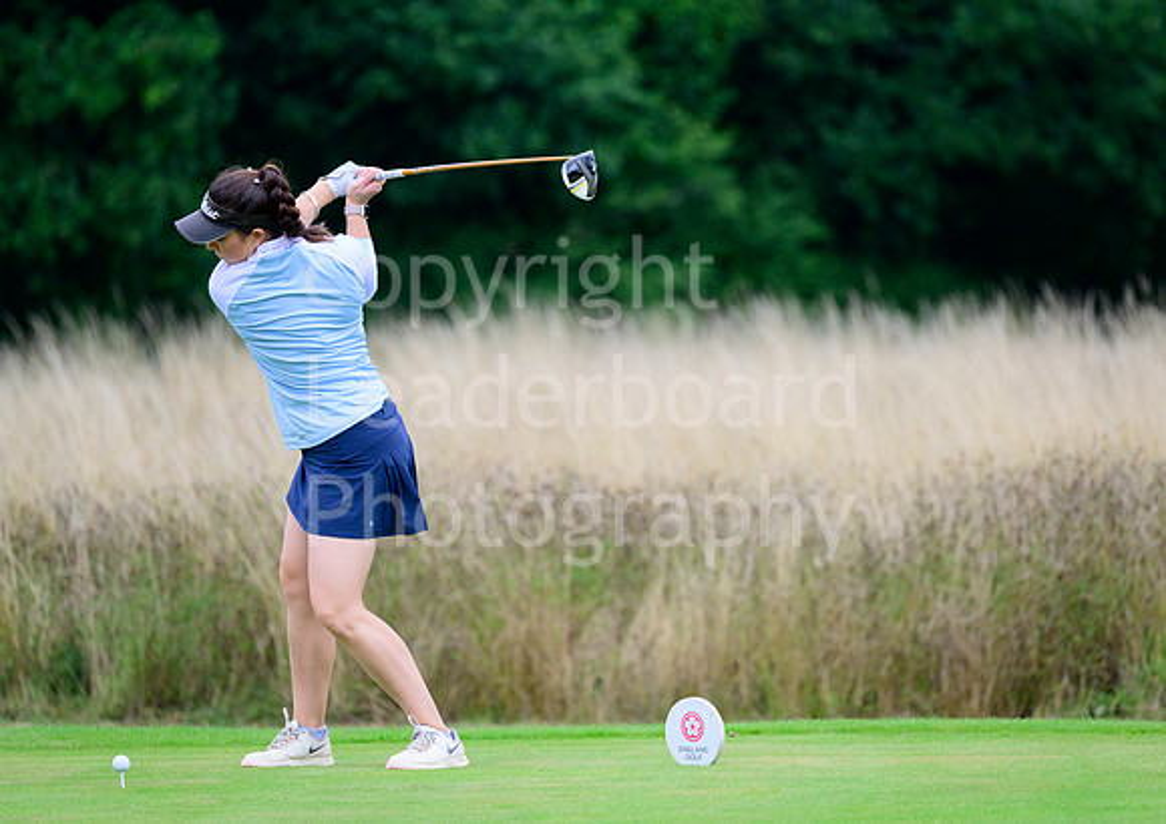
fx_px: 11650
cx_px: 604
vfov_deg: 4.1
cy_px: 383
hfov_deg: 5.7
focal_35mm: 353
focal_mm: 300
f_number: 5.3
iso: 1250
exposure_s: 1/2000
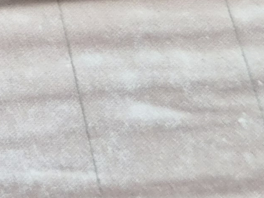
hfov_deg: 12.3
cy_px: -281
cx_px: -205
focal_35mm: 147
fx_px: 1121
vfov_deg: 9.1
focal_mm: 5.4
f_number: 1.8
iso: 200
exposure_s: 1/120
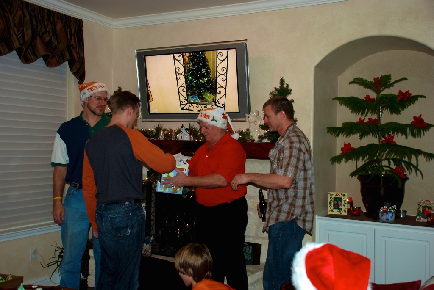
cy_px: 145
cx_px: 217
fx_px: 471
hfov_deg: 49.5
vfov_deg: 34.3
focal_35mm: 39
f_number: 4
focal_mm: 26
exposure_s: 1/60
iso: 200
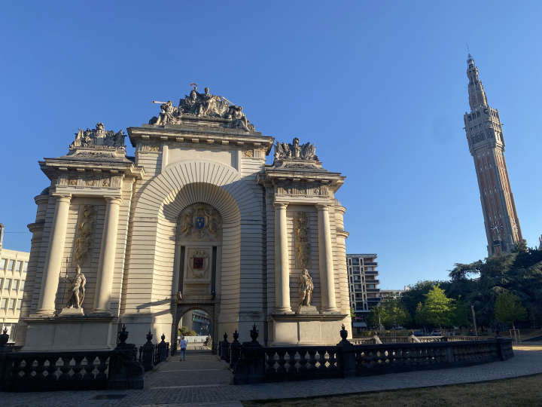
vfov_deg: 53.1
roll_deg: +0.1
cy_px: 204
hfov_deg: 67.3
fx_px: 407
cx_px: 271
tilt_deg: +17.6
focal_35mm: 26
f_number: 1.8
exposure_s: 1/1961
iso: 32
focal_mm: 4.25
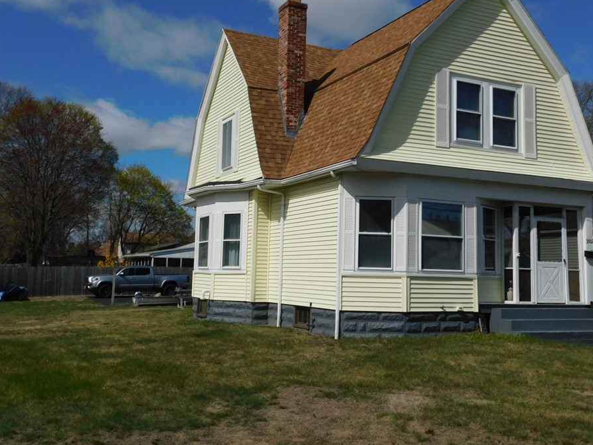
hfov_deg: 45.8
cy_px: 206
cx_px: 302
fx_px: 702
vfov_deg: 35.1
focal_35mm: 41
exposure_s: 1/1000
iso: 125
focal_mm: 6.3
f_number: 7
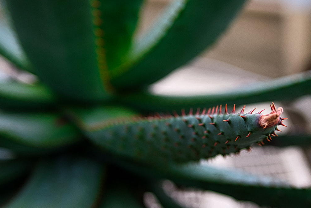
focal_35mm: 119
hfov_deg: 17.1
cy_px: 120
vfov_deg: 11.5
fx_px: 1028
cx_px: 230
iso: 100
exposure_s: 1/250
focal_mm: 50
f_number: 2.8
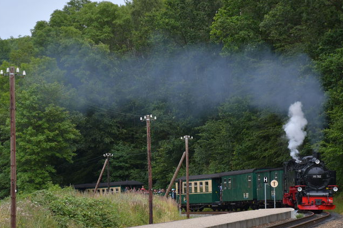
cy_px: 130
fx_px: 1629
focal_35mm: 171
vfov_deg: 8.0
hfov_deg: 12.0
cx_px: 176
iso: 200
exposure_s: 1/400
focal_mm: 90
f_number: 8
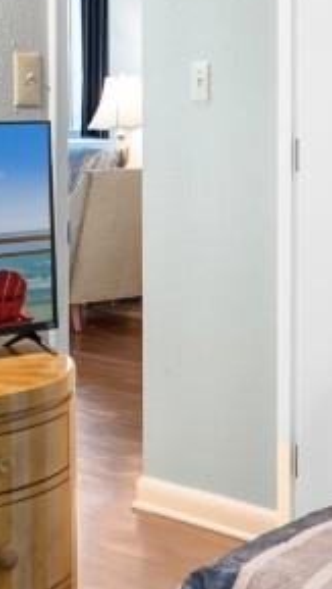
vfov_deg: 23.7
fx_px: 1374
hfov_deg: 13.7
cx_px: 39
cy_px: 92
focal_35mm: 88
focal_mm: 10
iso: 100
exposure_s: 1/1.25
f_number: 4.5
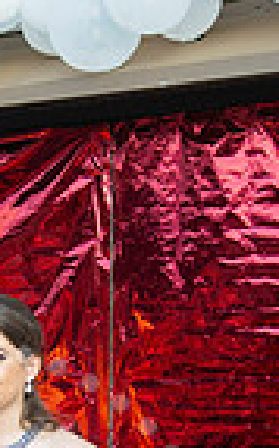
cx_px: -107
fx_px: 2355
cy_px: 532
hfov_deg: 6.7
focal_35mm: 193
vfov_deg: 10.7
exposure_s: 1/250
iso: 160
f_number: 7.1
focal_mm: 35
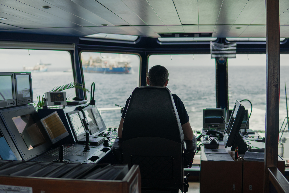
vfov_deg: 29.9
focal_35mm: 45
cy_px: 96
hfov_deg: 43.6
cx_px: 144
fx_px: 361
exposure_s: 1/1000
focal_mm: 30
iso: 100
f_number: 2
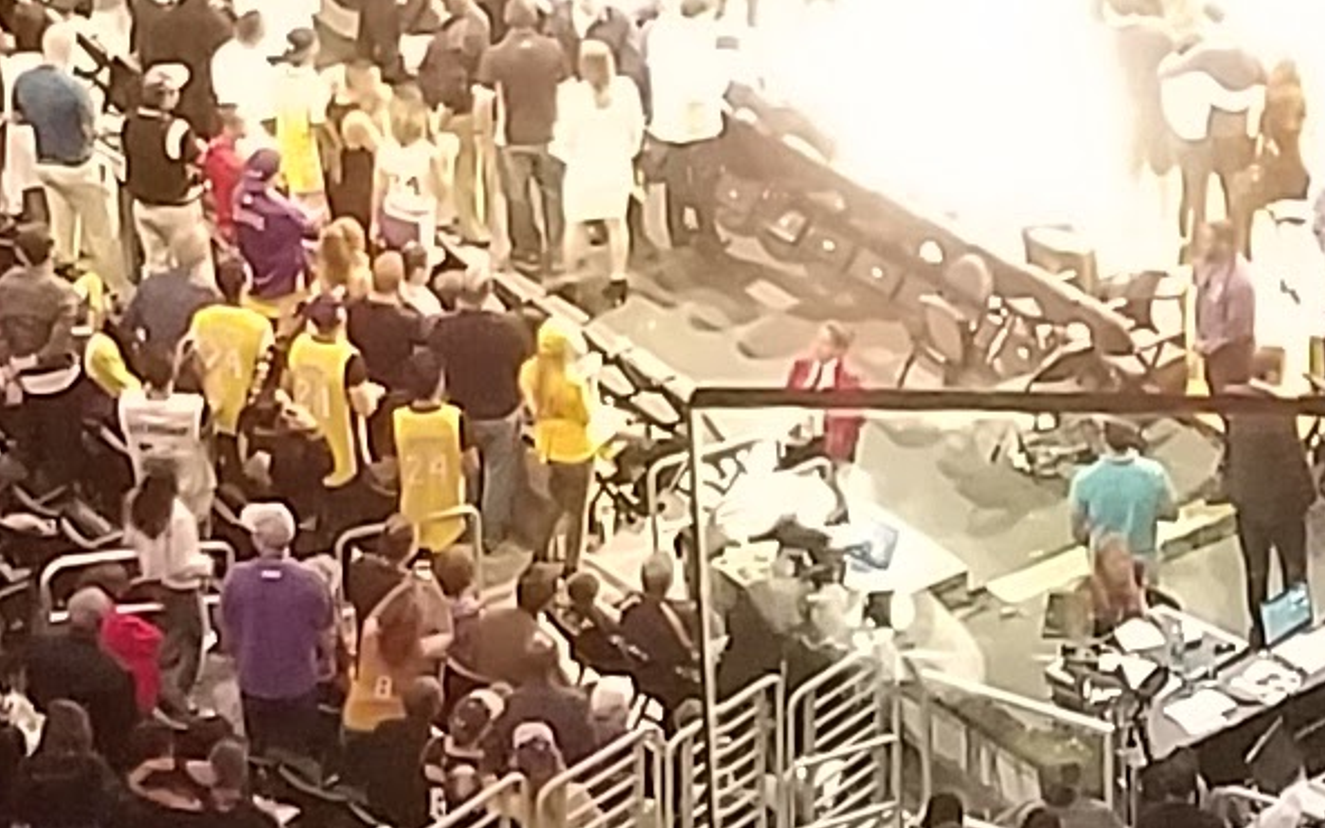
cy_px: -649
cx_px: 1444
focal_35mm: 195
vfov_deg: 6.6
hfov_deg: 10.6
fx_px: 7042
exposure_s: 1/30
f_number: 1.7
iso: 640
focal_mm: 4.25
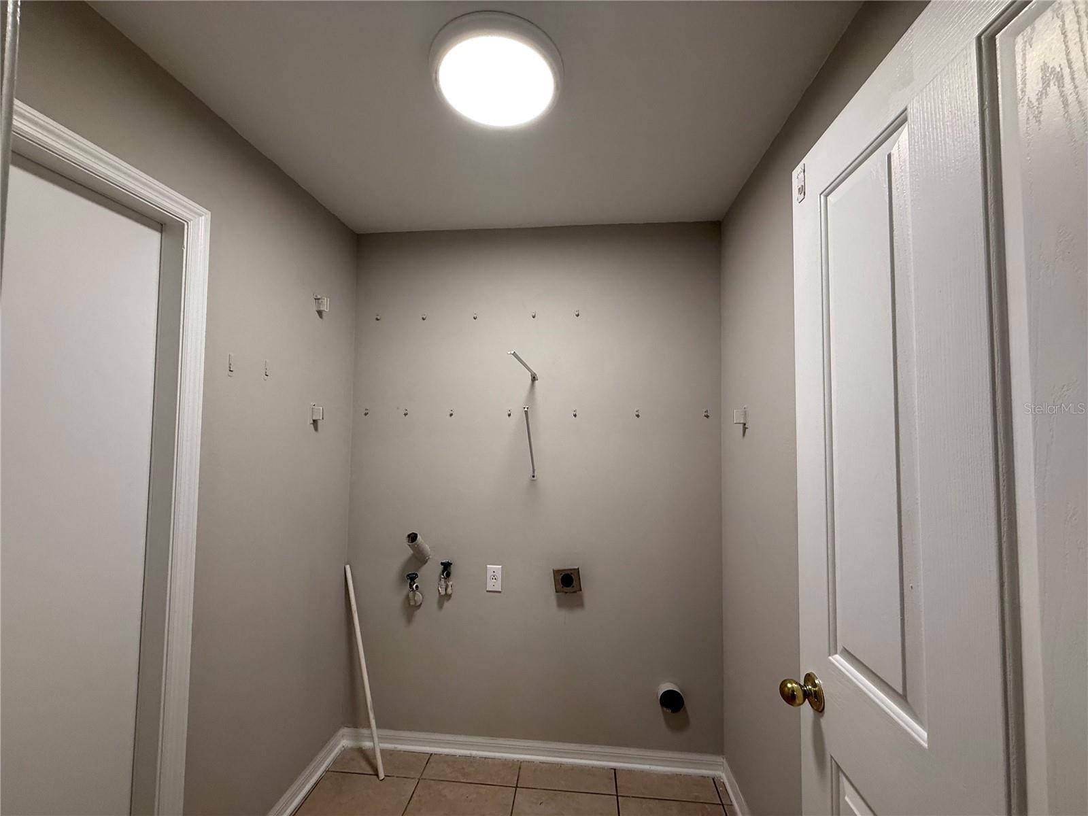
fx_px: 440
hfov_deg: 102.1
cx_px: 544
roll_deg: -0.1
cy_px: 408
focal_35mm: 14
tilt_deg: +3.6
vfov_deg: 85.7
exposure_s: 1/120
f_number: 2.2
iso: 200
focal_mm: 2.22
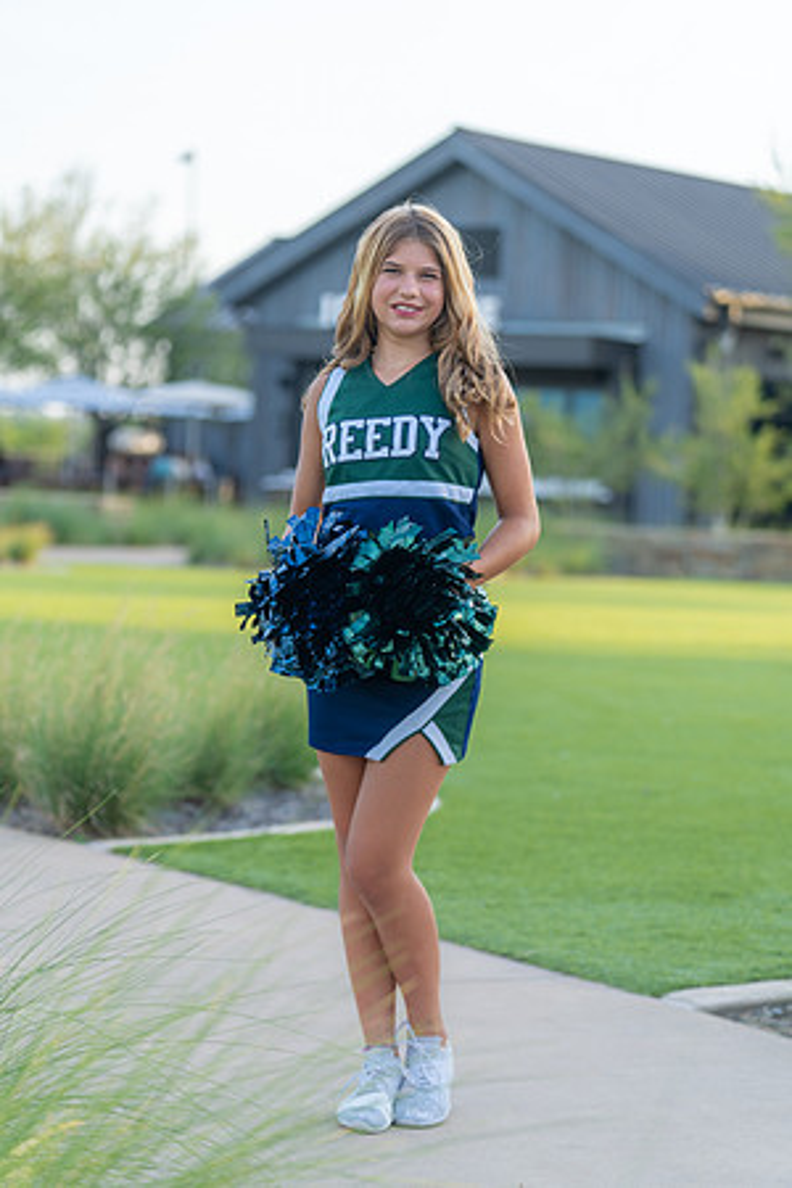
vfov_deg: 22.6
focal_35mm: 90
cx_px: 396
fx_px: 2970
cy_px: 594
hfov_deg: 15.2
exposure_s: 1/250
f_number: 2.8
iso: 100
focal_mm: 90
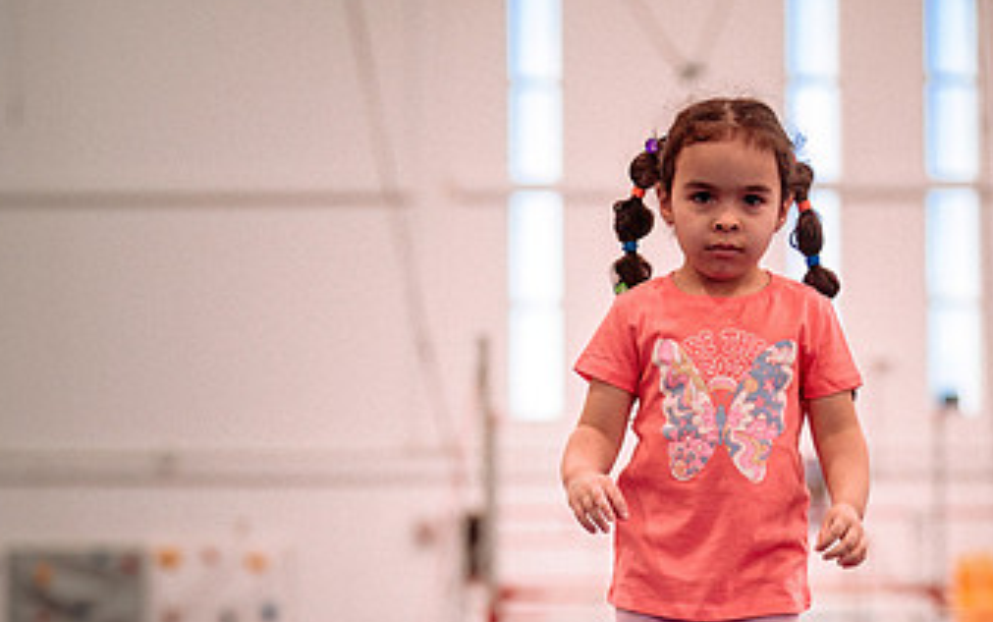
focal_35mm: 188
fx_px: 5090
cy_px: 581
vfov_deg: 7.0
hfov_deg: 11.1
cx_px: 680
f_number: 2.8
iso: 1600
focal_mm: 92
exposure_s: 1/400
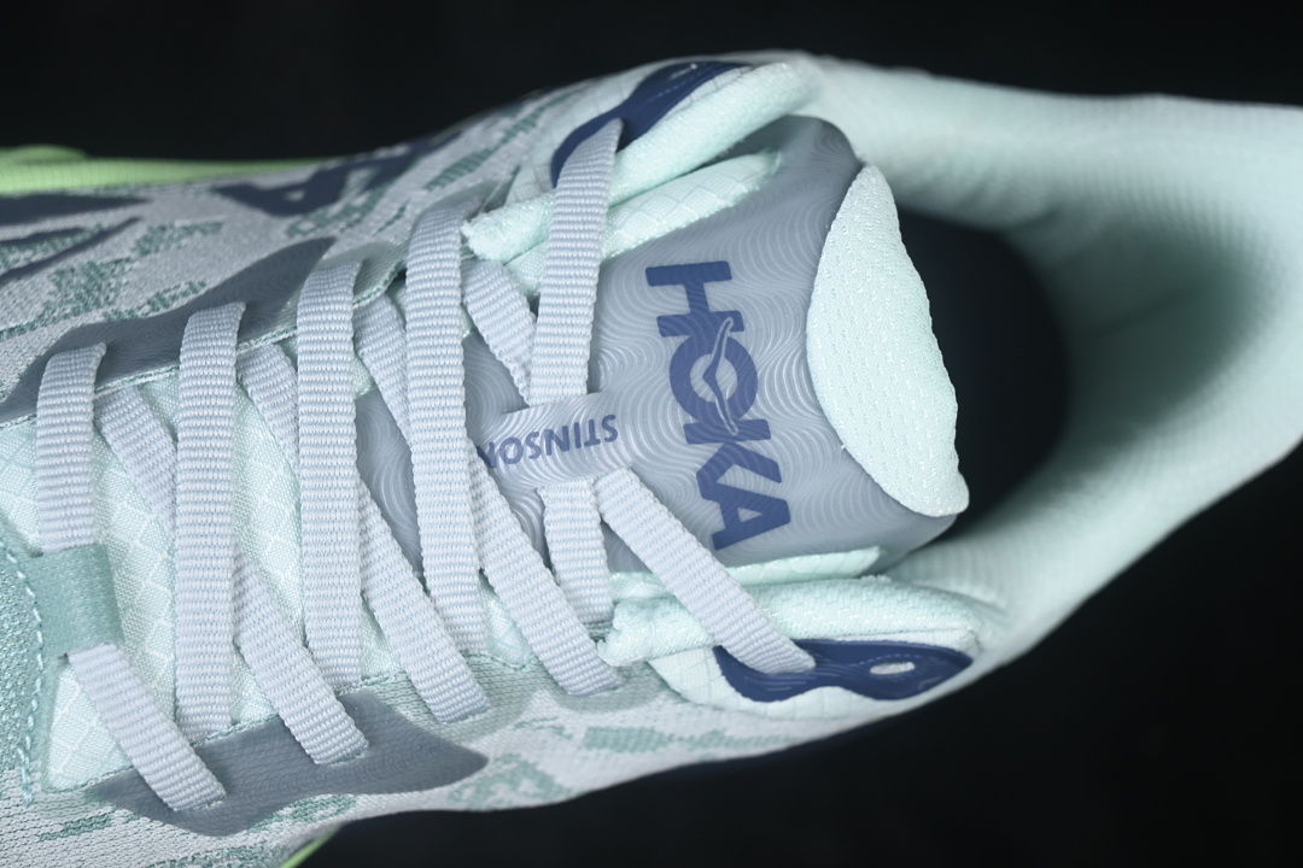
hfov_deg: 27.0
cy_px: 434
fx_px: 2714
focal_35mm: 75
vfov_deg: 18.2
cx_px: 652
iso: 160
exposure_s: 1/80
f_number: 7.1
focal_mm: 50
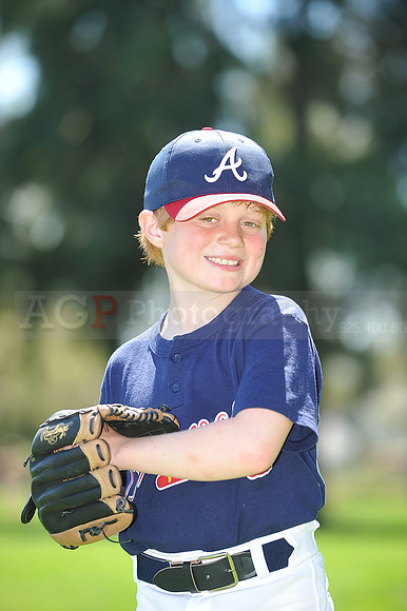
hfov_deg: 6.9
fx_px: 3395
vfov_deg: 10.3
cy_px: 306
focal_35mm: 200
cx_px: 204
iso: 200
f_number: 4.5
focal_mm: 200
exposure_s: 1/320
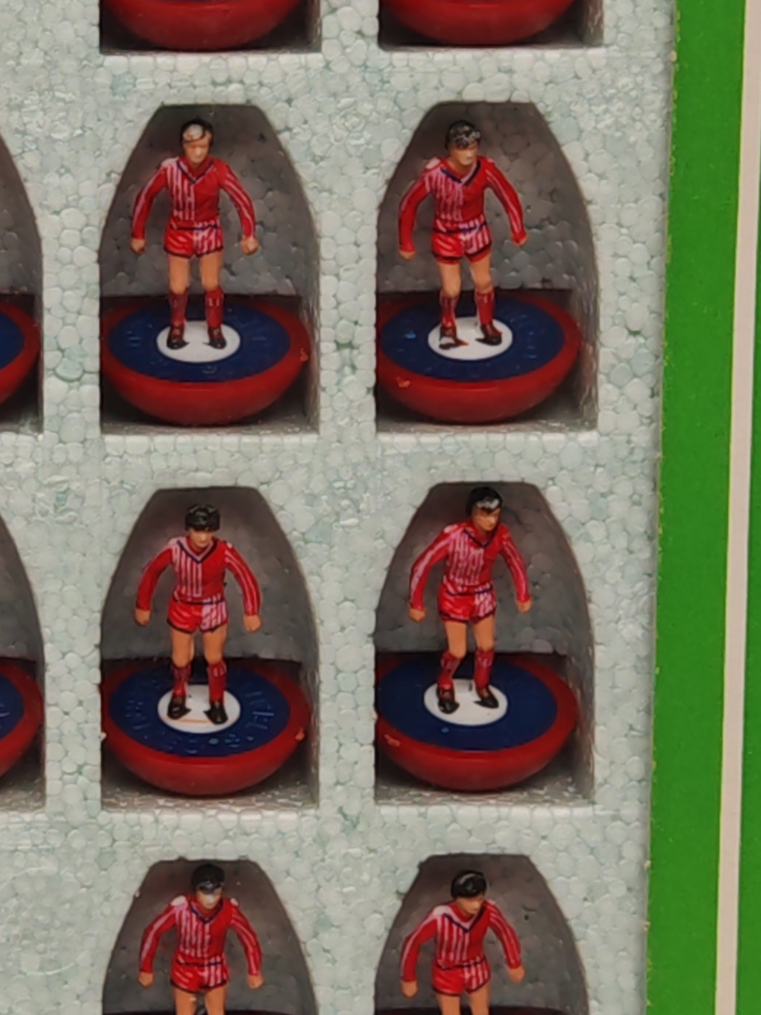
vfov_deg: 13.9
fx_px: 4163
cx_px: -106
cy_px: 332
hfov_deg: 10.3
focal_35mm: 142
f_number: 1.9
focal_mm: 6.67
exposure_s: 1/190
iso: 50
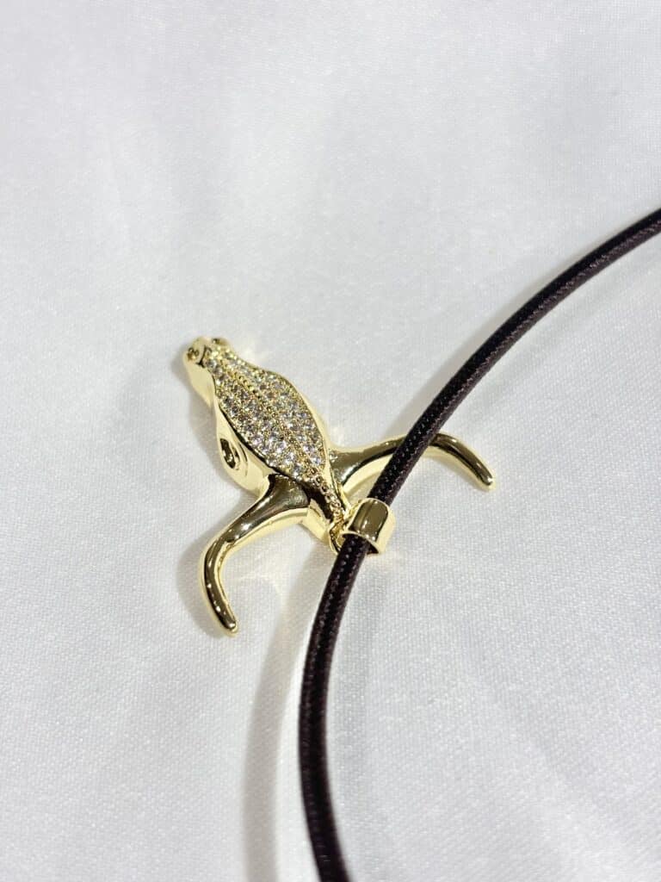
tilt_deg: -52.1
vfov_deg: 36.8
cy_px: 441
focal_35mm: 52
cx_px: 330
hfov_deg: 28.0
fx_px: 1324
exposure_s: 1/270
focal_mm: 5.96
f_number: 1.6
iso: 32
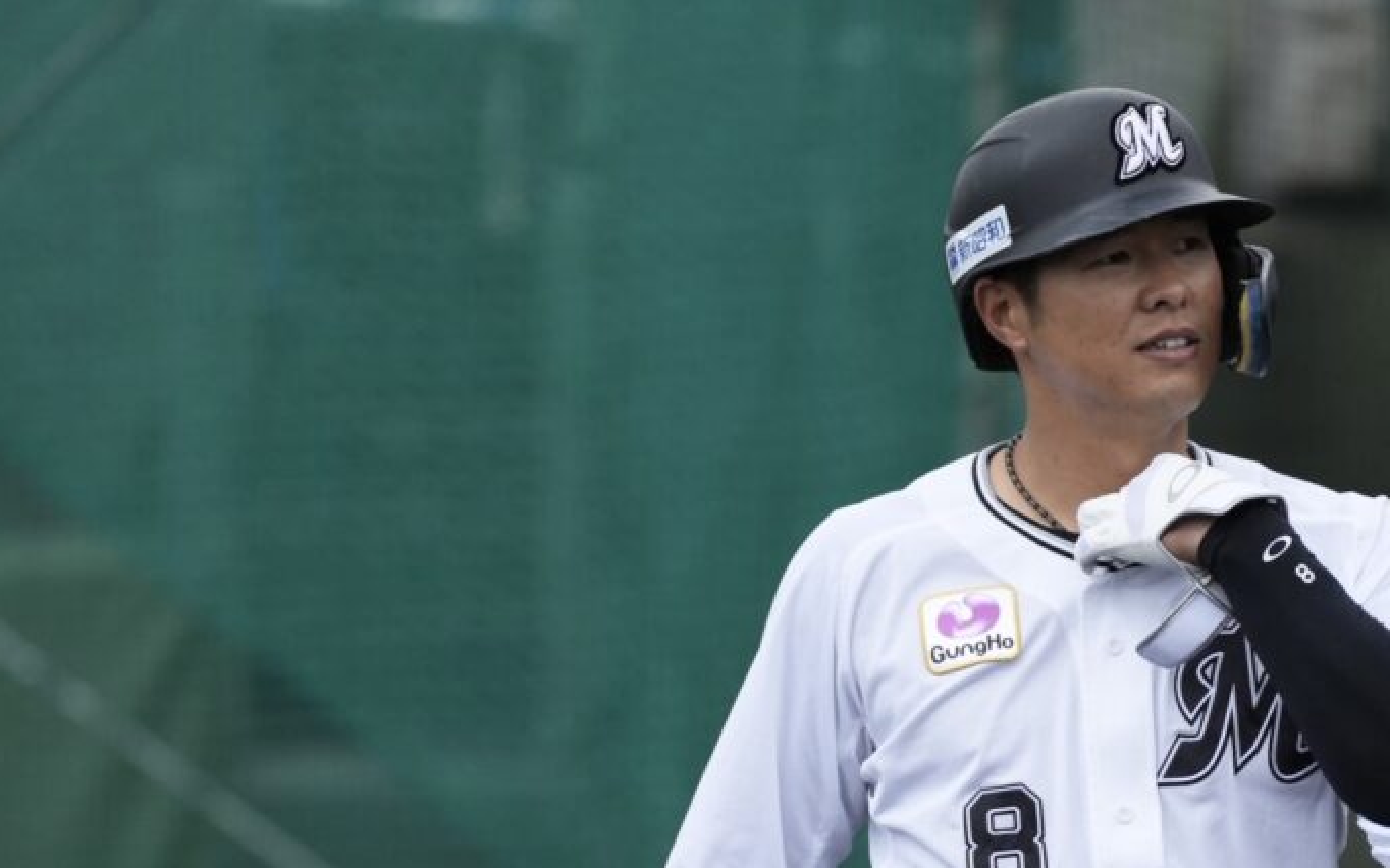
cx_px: 1050
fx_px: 26513
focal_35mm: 700
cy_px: 793
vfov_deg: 1.9
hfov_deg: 3.0
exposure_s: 1/2000
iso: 1000
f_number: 5.6
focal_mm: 400
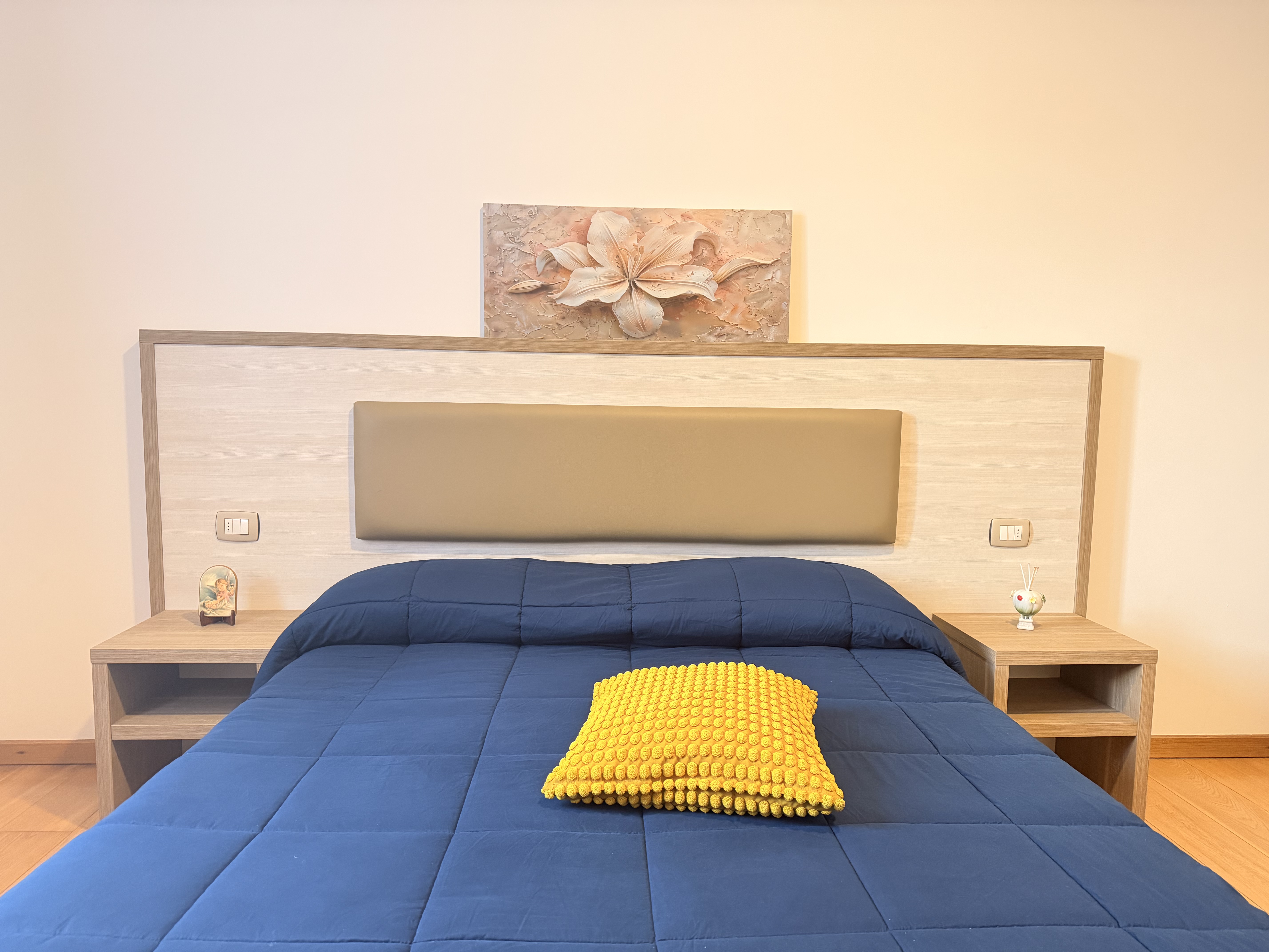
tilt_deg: -5.9
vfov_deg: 56.8
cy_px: 476
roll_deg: -1.0
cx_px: 634
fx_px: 880
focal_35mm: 24
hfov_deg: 71.6
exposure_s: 1/50
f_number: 1.78
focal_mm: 6.76
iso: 500
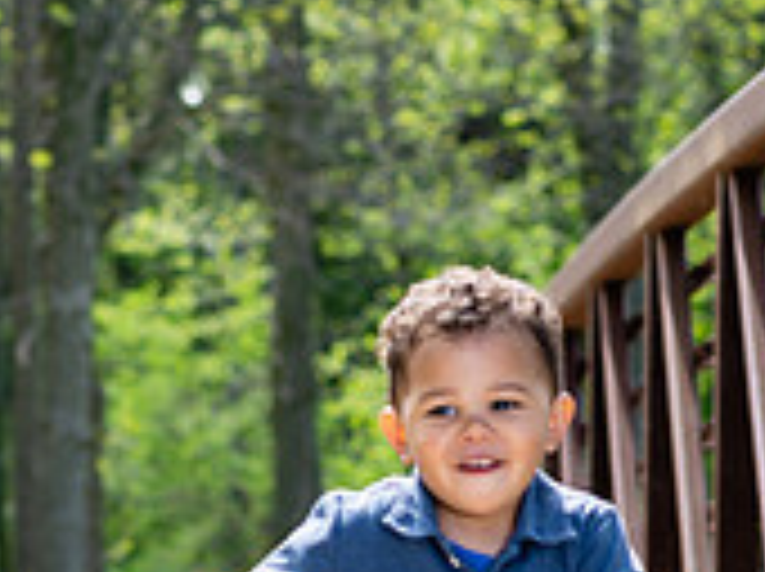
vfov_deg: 5.1
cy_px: 574
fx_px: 6378
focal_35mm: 289
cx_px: 472
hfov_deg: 6.9
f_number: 5
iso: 100
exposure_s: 1/200
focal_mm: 85
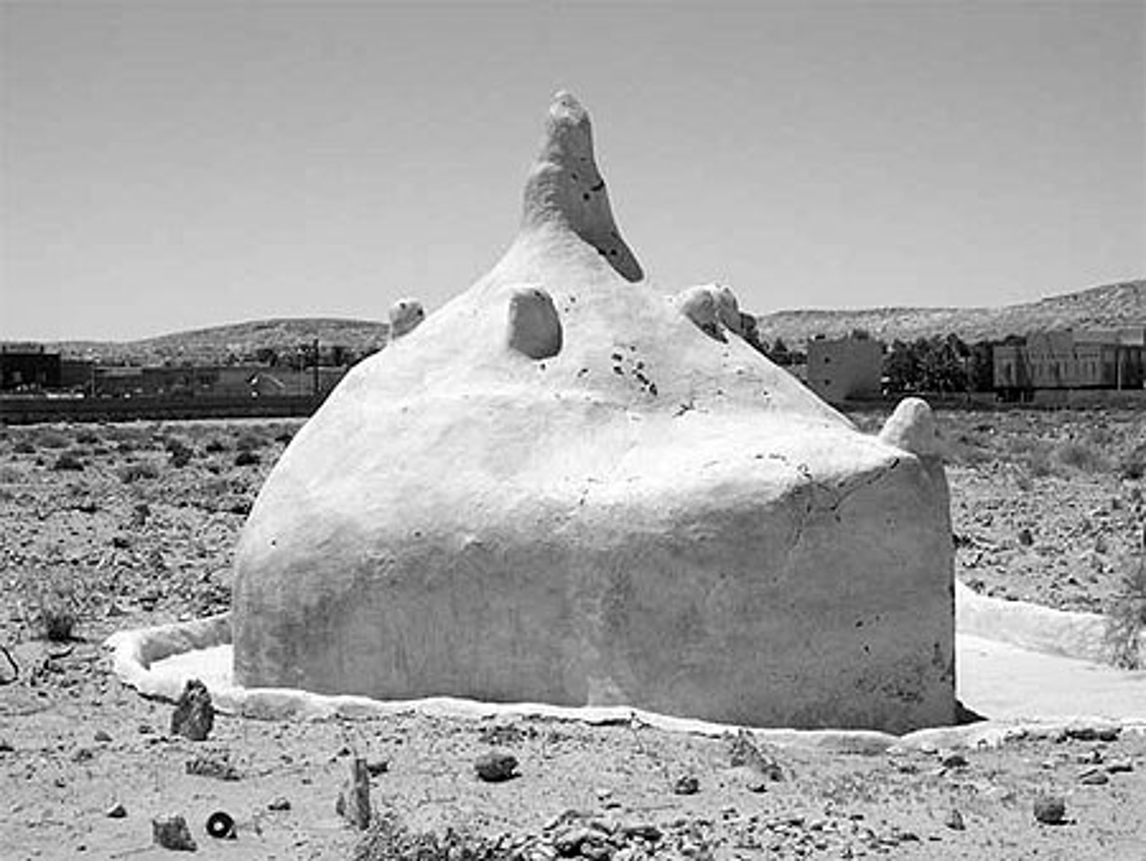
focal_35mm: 67
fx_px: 2219
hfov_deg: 29.0
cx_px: 573
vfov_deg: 22.0
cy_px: 430
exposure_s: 1/1000
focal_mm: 14.2
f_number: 10
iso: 400
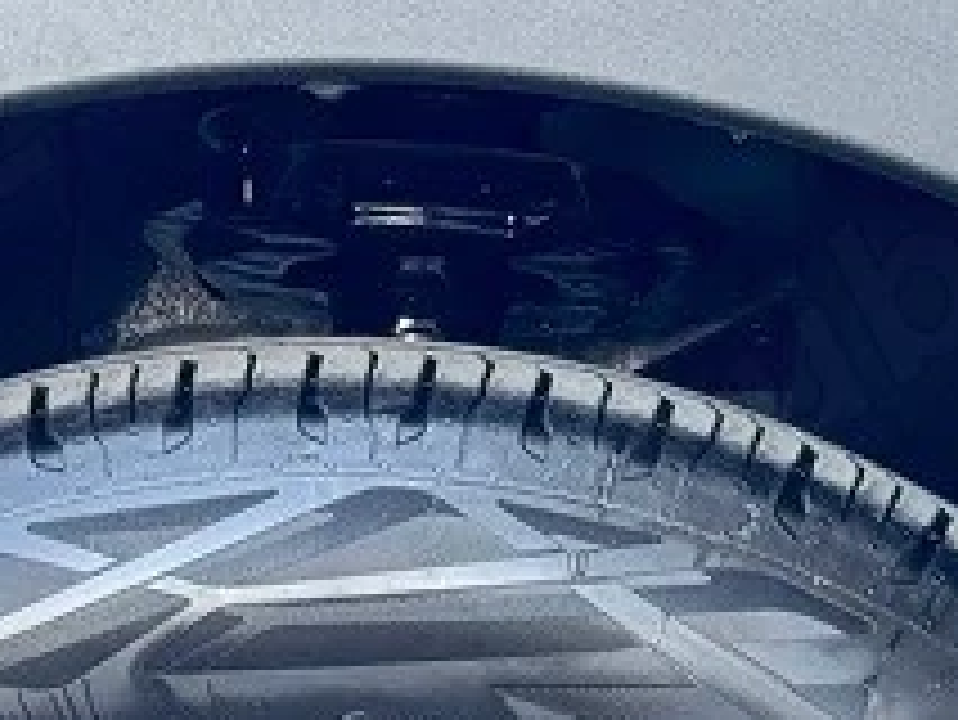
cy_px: 1386
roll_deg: +1.0
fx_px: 6230
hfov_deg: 8.8
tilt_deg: -11.4
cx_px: 216
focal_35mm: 225
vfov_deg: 6.4
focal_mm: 6.76
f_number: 1.78
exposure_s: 1/120
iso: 100
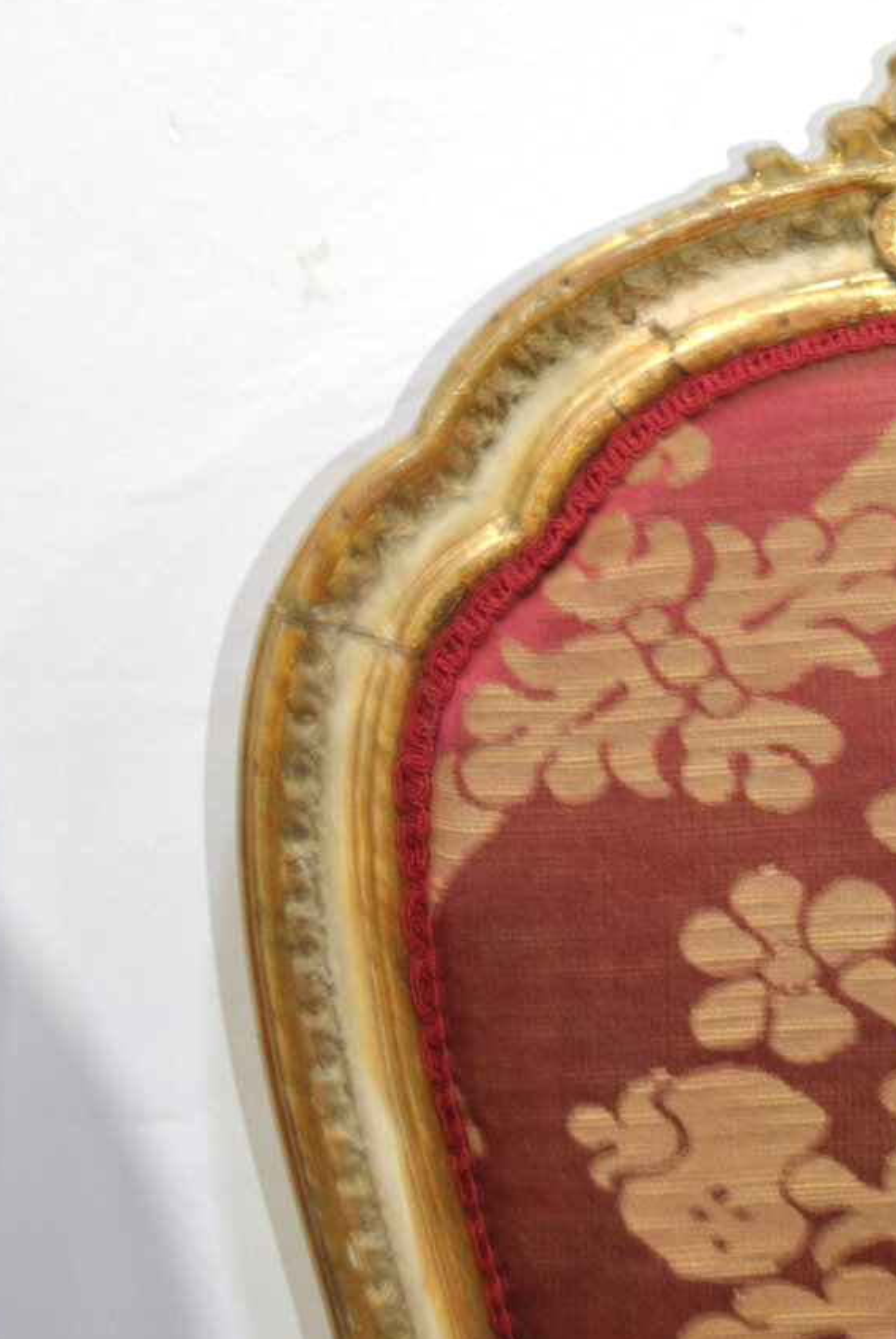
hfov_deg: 13.4
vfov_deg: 20.0
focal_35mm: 100
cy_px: 143
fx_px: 3721
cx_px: 1057
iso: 200
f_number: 3.8
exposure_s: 1/6
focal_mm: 22
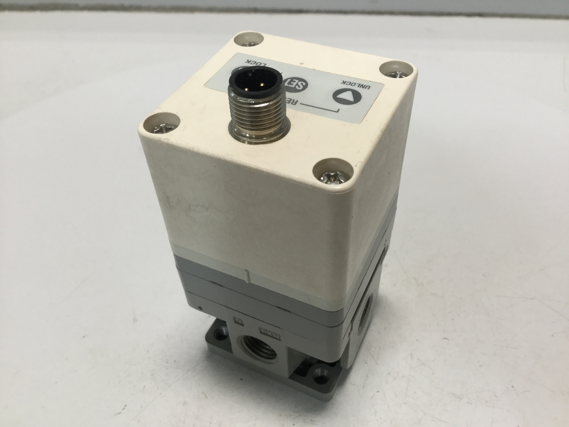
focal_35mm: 31
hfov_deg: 58.4
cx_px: 284
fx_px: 510
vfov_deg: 45.4
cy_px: 214
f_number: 2.4
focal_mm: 3.3
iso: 50
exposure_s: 1/30
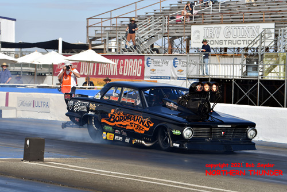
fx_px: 1316
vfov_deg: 8.3
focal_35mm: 165
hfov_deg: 12.4
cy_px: 96
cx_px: 144
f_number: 5.6
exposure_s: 1/1250
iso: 160
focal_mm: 110
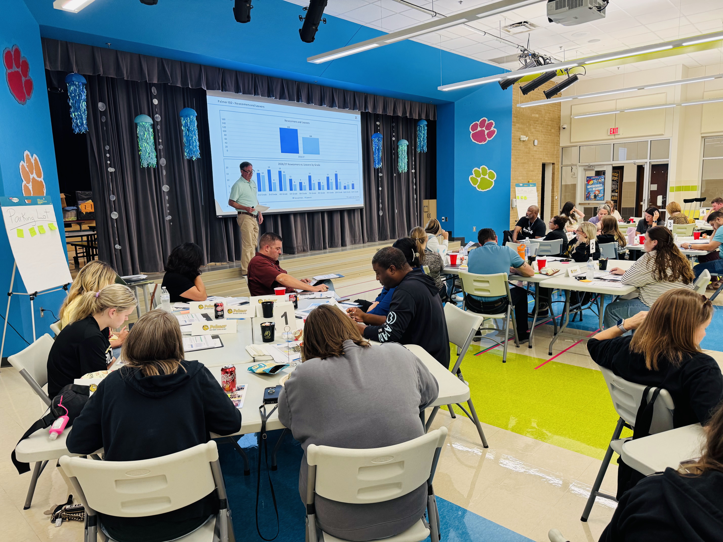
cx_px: 362
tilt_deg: -10.4
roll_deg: +2.1
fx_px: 501
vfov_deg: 56.8
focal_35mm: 24
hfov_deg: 71.6
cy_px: 271
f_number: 1.78
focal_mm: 6.76
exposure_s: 1/61
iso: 160
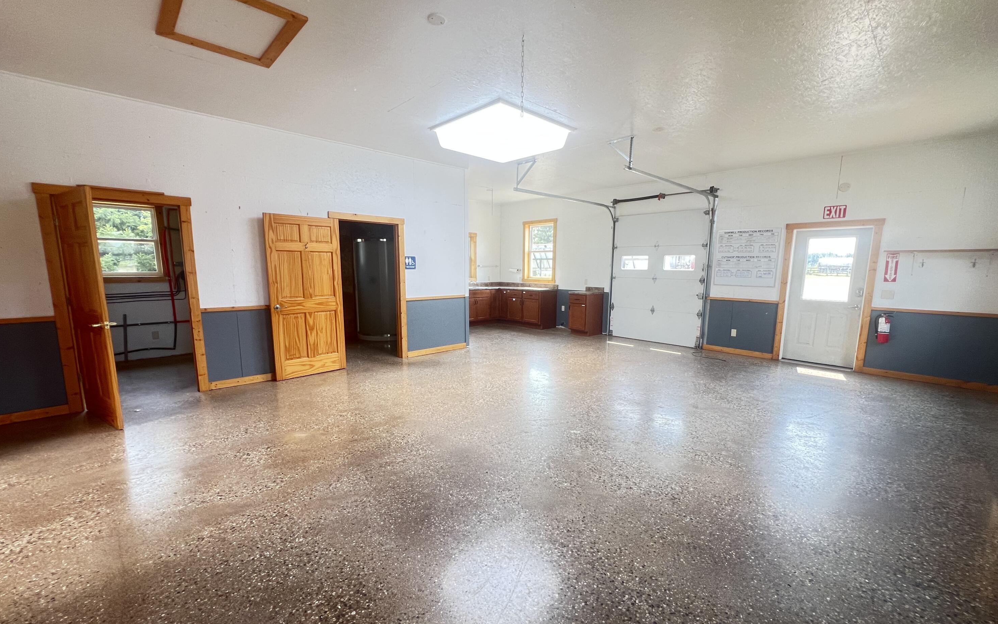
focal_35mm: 14
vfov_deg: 78.6
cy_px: 326
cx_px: 504
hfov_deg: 105.3
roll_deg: +0.0
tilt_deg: -8.5
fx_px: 381
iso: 125
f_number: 1.8
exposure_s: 1/99
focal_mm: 1.57
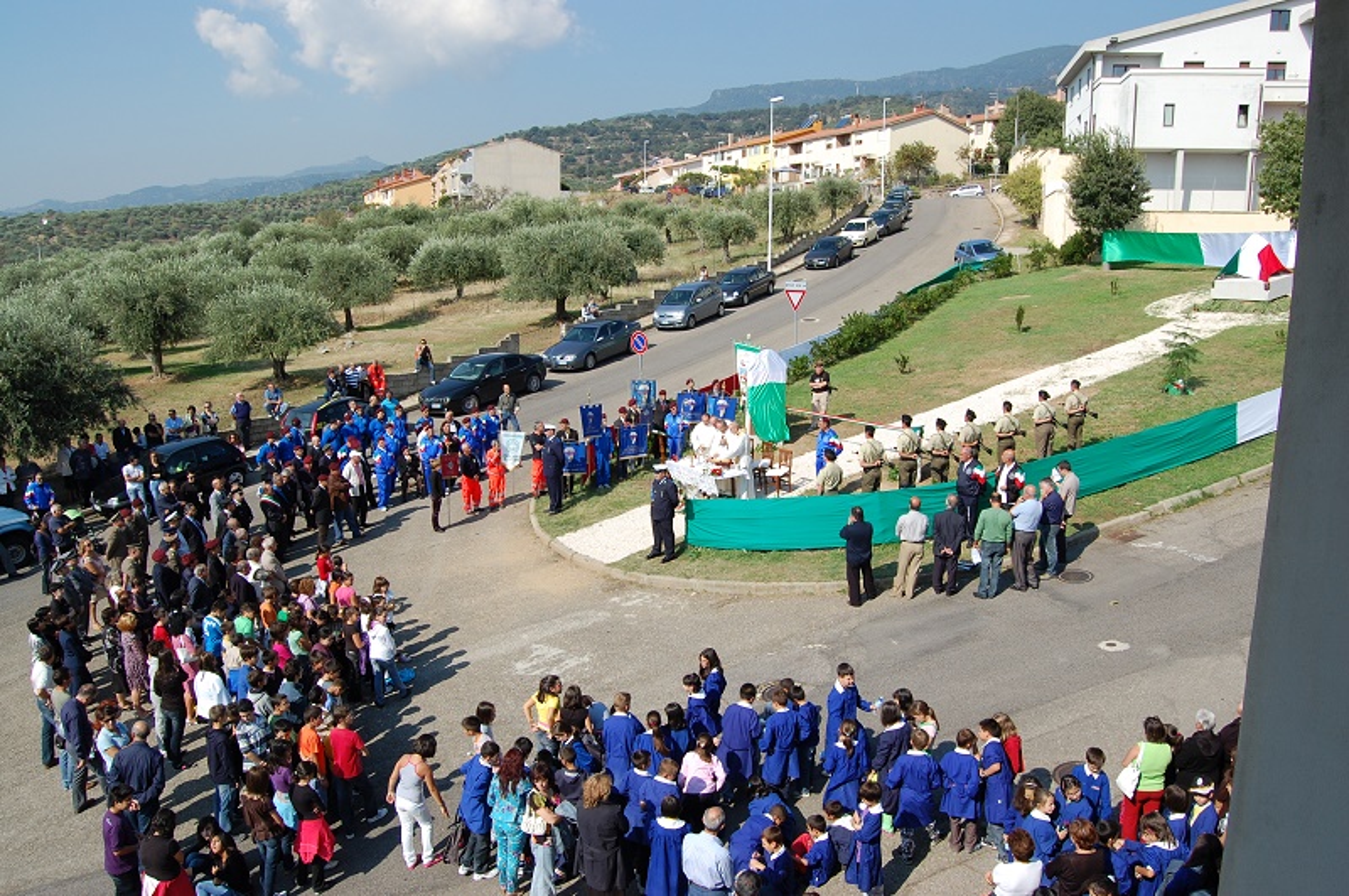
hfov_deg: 67.5
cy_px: 448
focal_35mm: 27
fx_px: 1010
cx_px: 674
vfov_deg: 47.8
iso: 200
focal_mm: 18
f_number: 9
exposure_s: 1/320
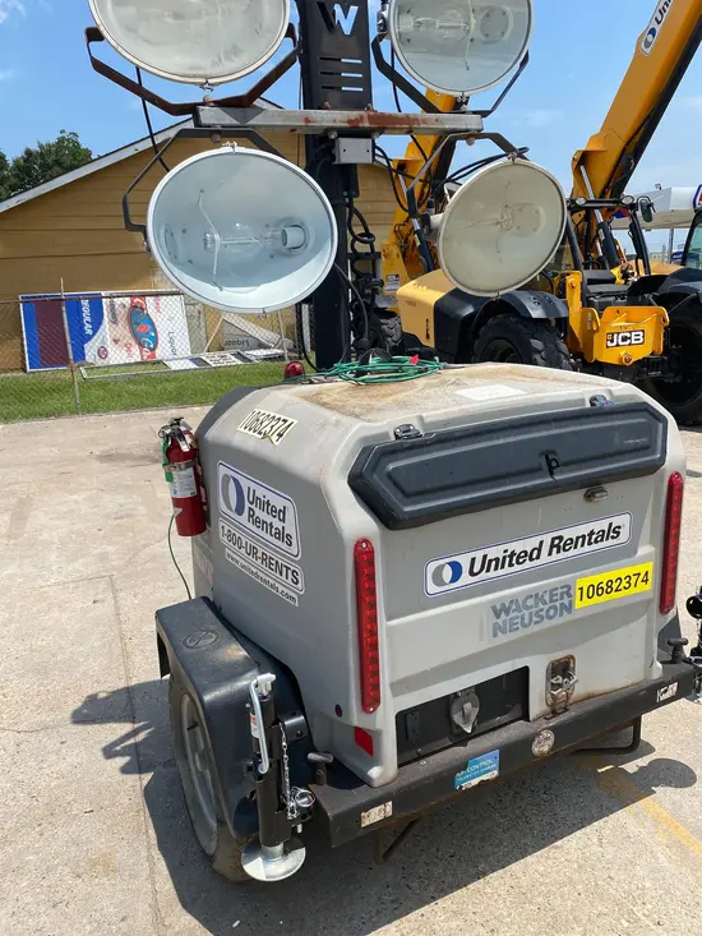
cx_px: 351
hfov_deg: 53.1
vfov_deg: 67.3
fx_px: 703
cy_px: 468
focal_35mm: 26
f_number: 1.8
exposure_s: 1/3610
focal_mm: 4.25
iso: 32
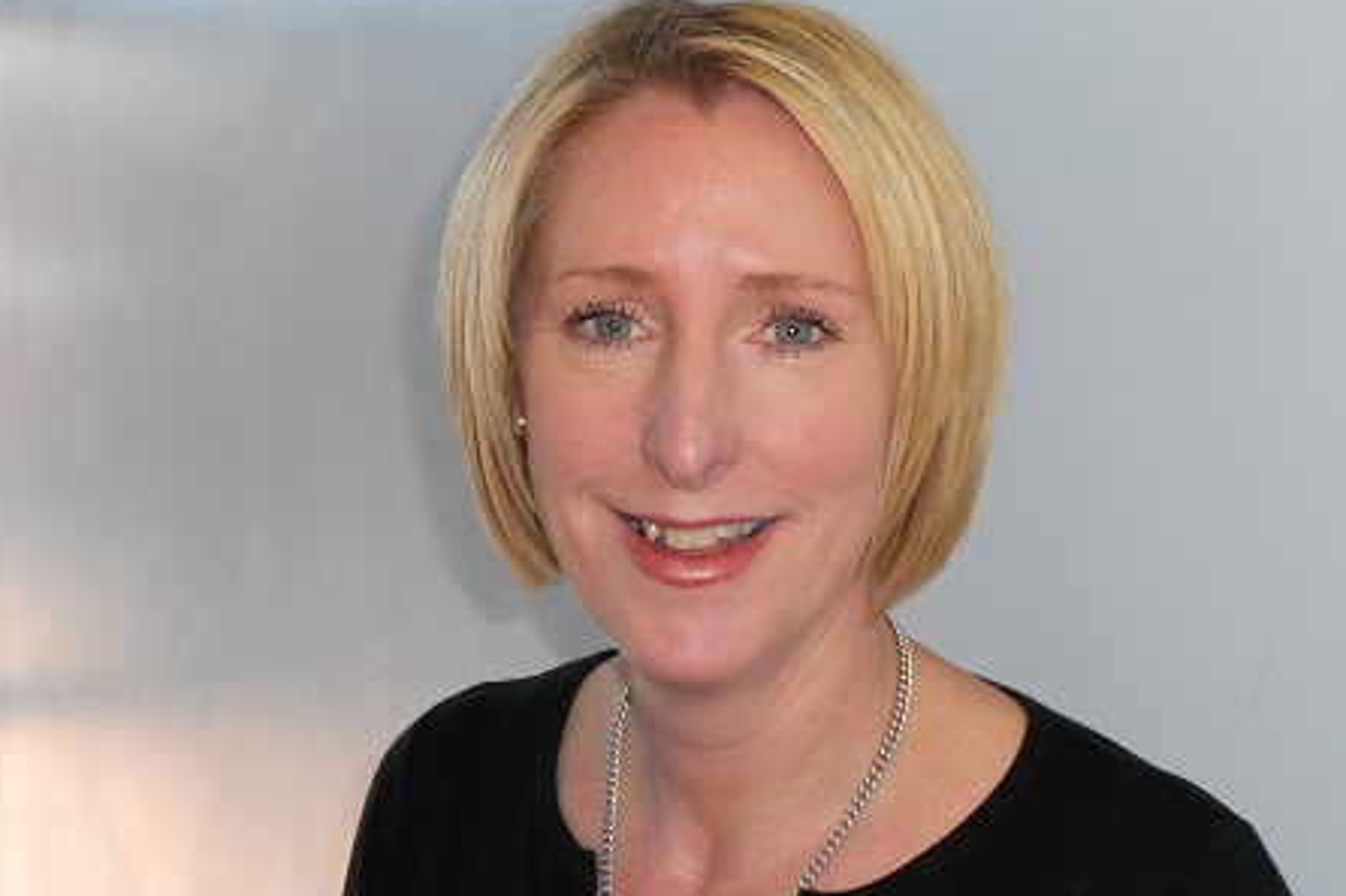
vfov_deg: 17.7
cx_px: 685
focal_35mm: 77
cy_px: 451
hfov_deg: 26.3
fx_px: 2878
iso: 200
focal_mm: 11.6
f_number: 5.3
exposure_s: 1/60
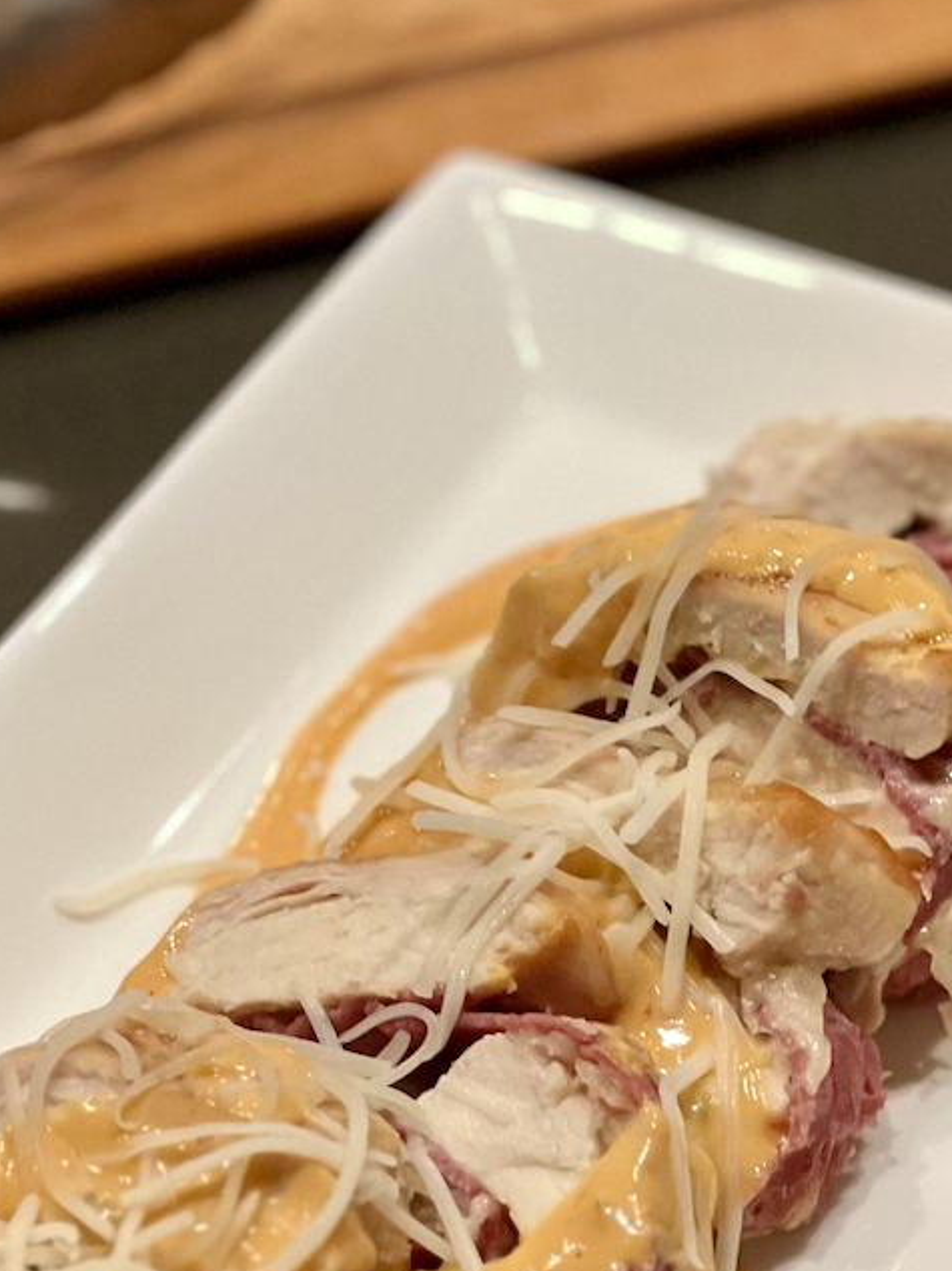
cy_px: 536
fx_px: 5944
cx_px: 511
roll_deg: -0.6
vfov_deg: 12.2
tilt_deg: -38.1
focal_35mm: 162
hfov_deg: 9.2
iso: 250
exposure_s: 1/40
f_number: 2.8
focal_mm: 9
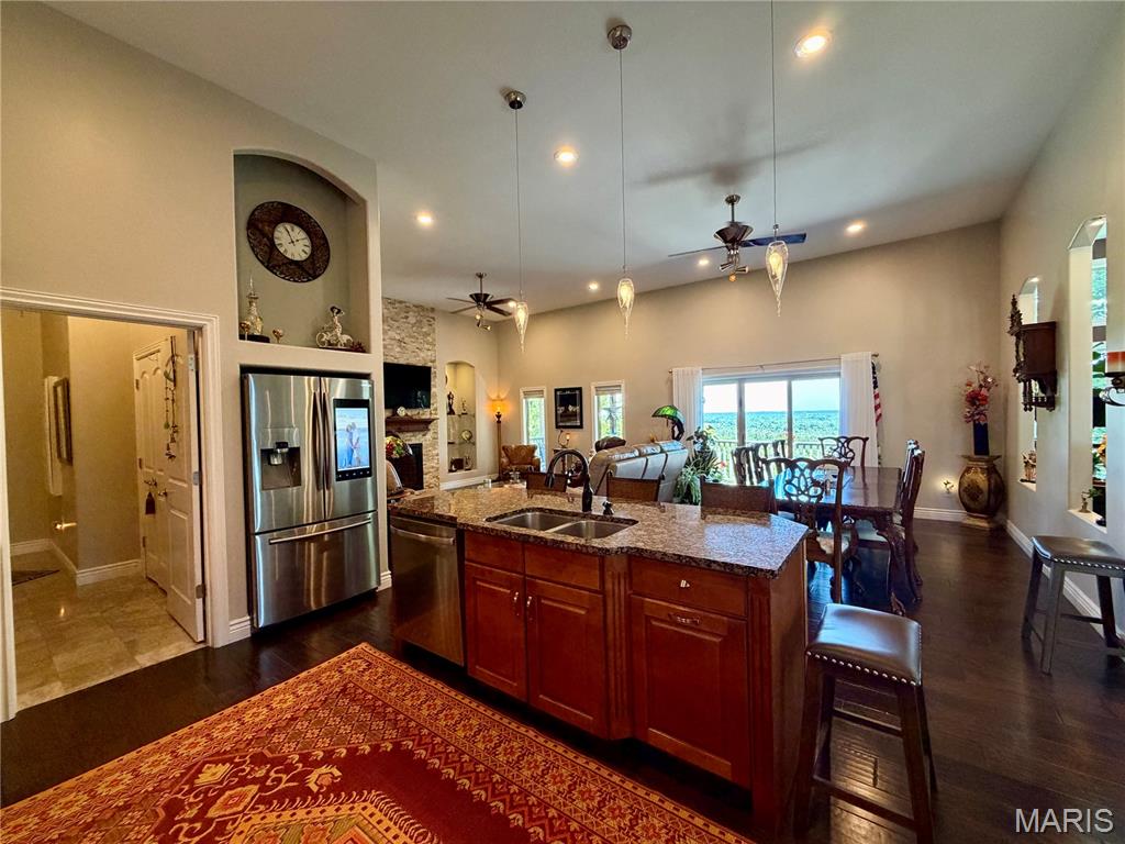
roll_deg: +0.9
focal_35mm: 14
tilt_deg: -1.0
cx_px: 562
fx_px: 455
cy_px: 422
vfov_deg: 85.7
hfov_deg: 102.1
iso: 400
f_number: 2.2
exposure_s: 1/60
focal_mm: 2.22
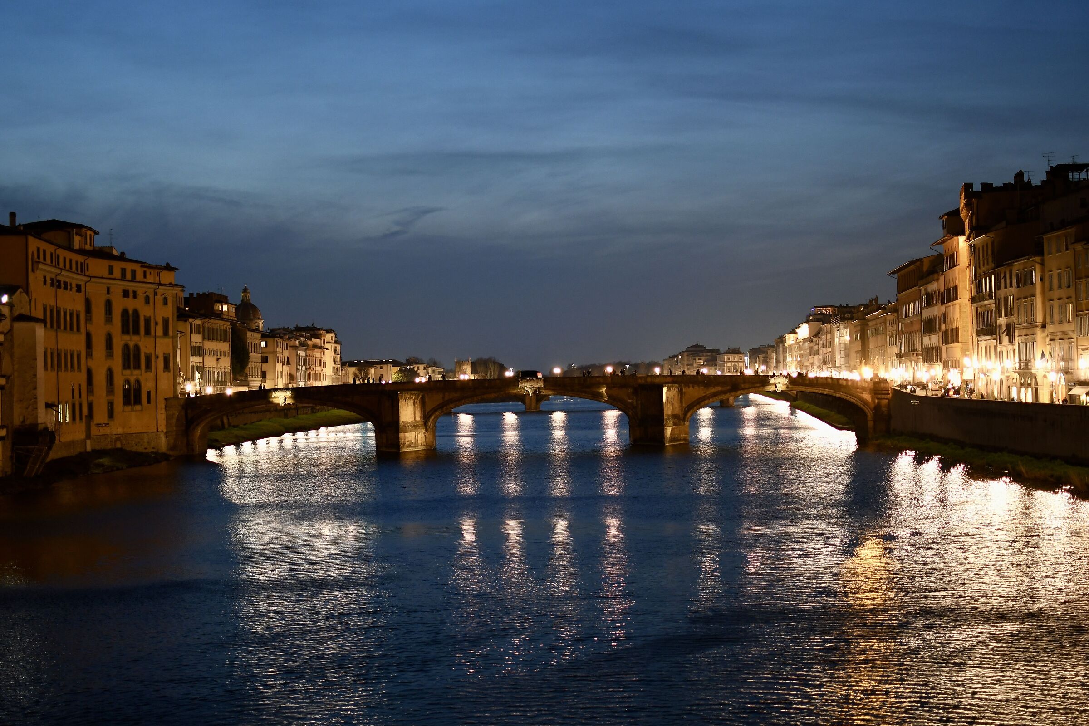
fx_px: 1573
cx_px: 544
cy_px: 363
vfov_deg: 26.0
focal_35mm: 52
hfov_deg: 38.2
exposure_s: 1/13
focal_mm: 35
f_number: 1.8
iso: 800
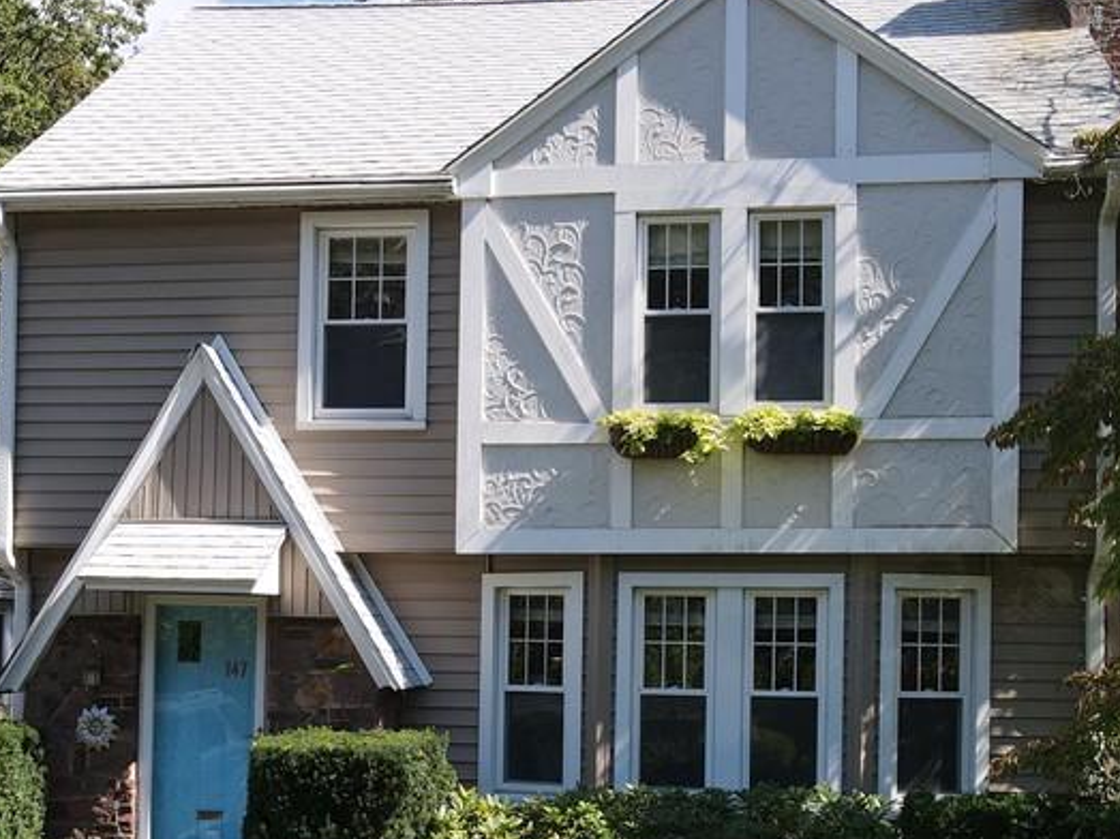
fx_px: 1520
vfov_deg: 30.4
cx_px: 555
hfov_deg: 40.4
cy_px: 623
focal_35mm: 47
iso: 110
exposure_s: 1/350
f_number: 2.8
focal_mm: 4.5
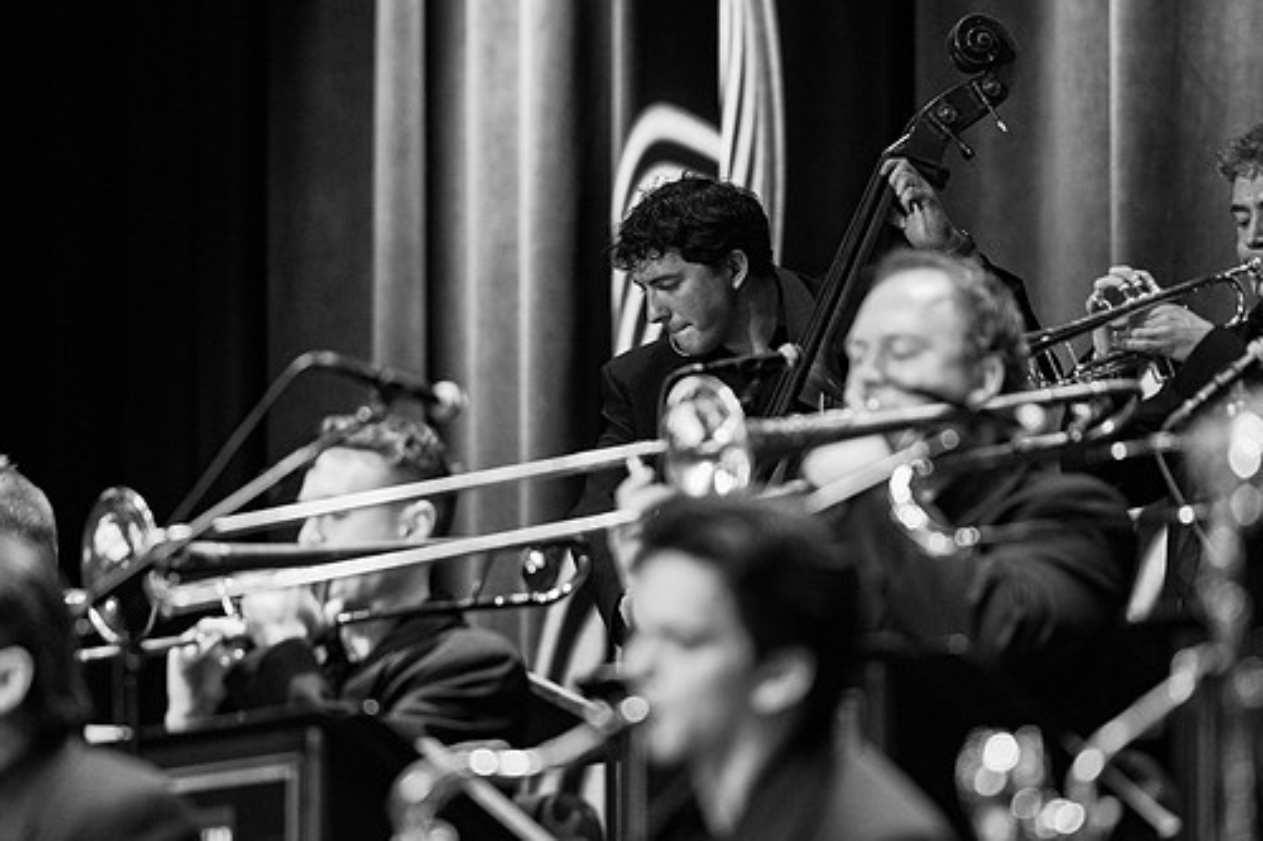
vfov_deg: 5.9
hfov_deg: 8.9
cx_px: 685
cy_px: 444
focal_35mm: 232
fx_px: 8136
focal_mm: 200
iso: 6400
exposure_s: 1/400
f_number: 2.8
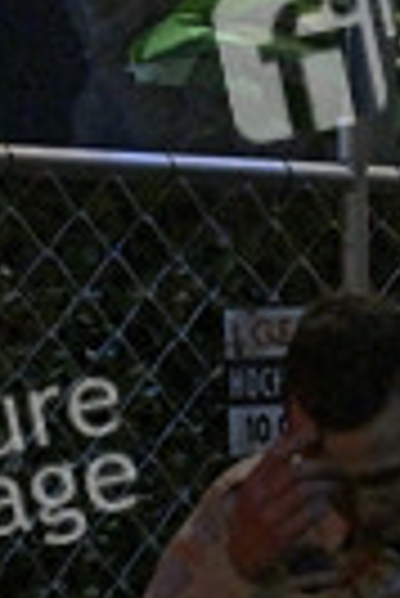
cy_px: -189
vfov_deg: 18.1
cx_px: 36
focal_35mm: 105
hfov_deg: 13.0
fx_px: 1745
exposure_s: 1/60
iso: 5000
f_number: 4.5
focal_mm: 35
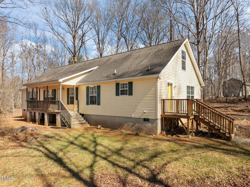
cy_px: 94
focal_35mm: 24
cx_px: 125
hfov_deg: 71.6
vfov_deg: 56.8
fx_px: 173
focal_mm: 12.29
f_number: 2.8
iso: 190
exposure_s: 1/2000
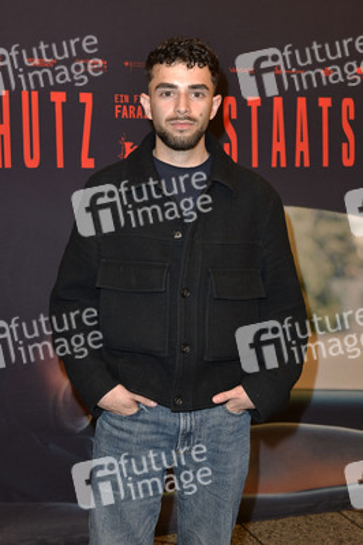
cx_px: 182
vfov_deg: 41.1
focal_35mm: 48
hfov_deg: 28.0
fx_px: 727
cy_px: 272
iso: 1250
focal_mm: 48
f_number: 6.3
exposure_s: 1/250
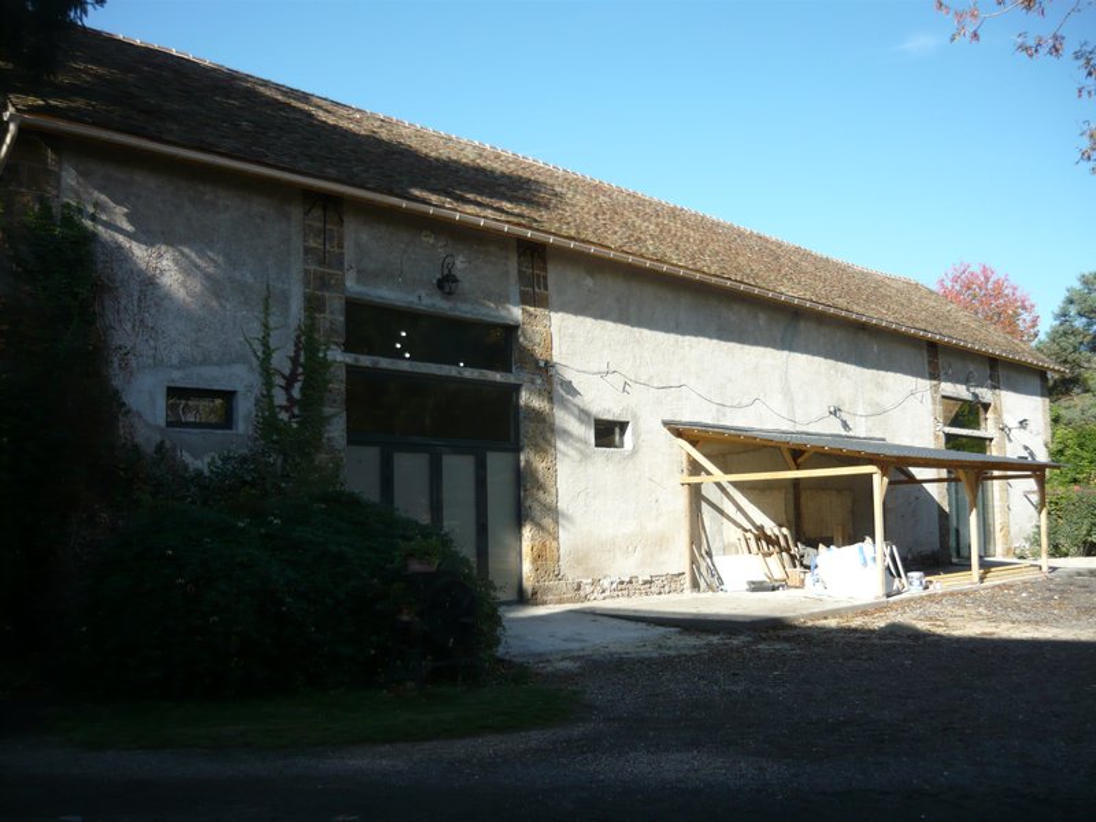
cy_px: 411
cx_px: 548
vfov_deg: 42.9
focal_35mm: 33
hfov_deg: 55.4
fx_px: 1045
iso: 100
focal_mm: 5.5
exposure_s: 1/640
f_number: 2.8
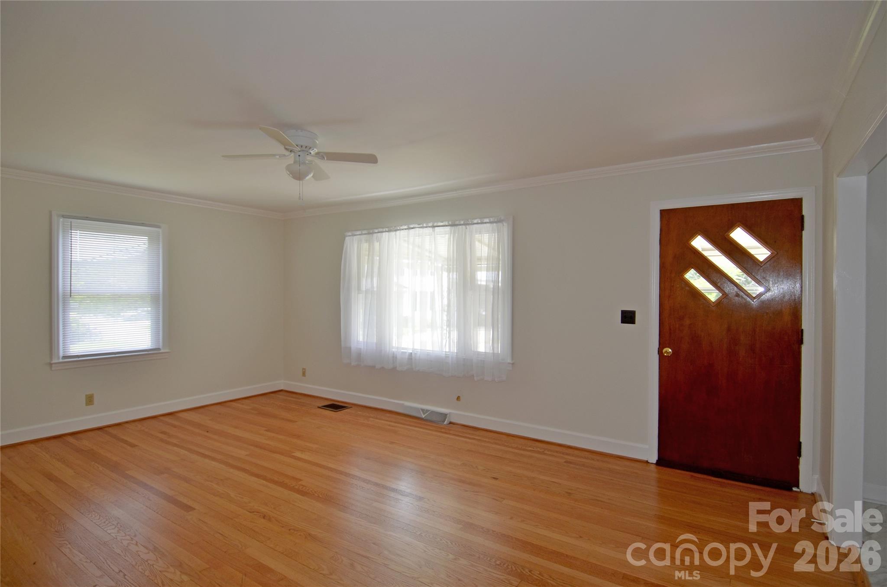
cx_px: 444
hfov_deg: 90.1
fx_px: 443
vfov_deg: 67.1
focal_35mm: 18
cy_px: 294
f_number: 4
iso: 200
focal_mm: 12
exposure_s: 1/125
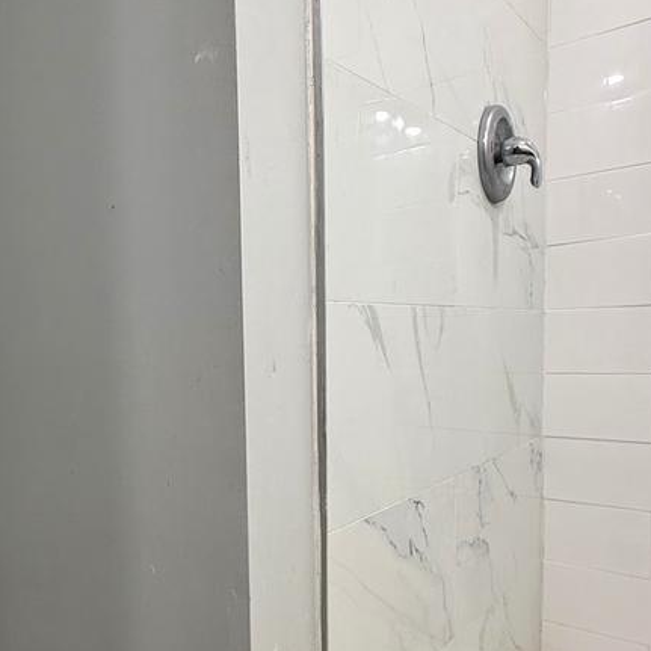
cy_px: 396
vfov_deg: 52.1
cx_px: 100
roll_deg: +0.9
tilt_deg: -3.9
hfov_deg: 48.5
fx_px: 660
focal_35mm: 31
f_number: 2.2
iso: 200
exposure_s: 1/120
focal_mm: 2.22
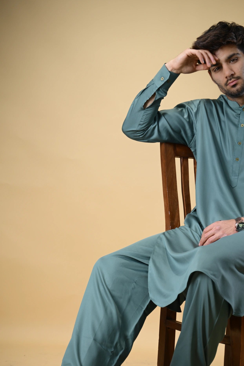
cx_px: 164
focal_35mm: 97
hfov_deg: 14.1
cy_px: 223
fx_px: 986
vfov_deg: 21.0
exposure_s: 1/125
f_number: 2.8
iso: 200
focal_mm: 71
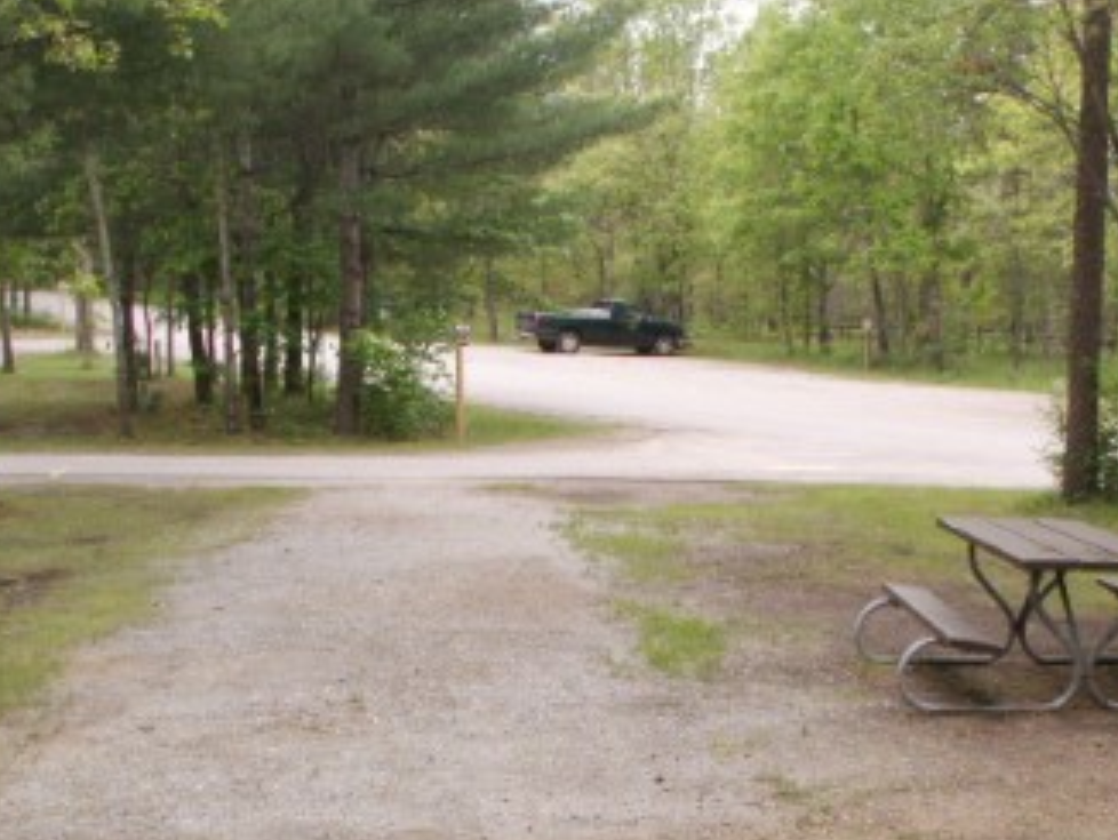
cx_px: 616
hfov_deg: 34.9
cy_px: 602
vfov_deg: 26.3
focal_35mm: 55
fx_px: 1778
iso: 50
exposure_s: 1/100
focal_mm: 5.86
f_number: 5
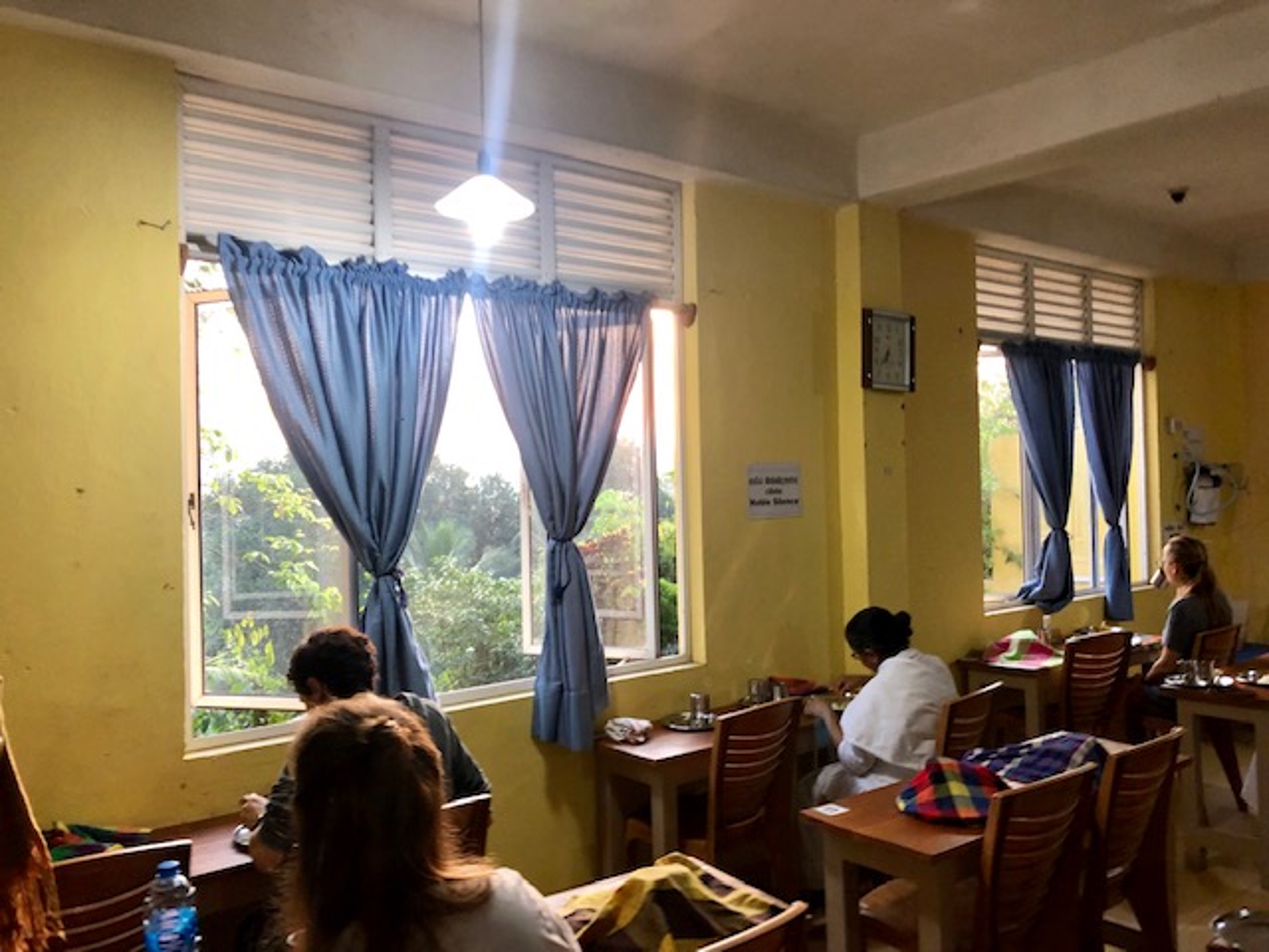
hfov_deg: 63.4
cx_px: 634
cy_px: 476
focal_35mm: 28
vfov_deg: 49.7
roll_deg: -1.9
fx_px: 1026
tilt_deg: -0.8
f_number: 1.8
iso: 64
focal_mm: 4
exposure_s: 1/17
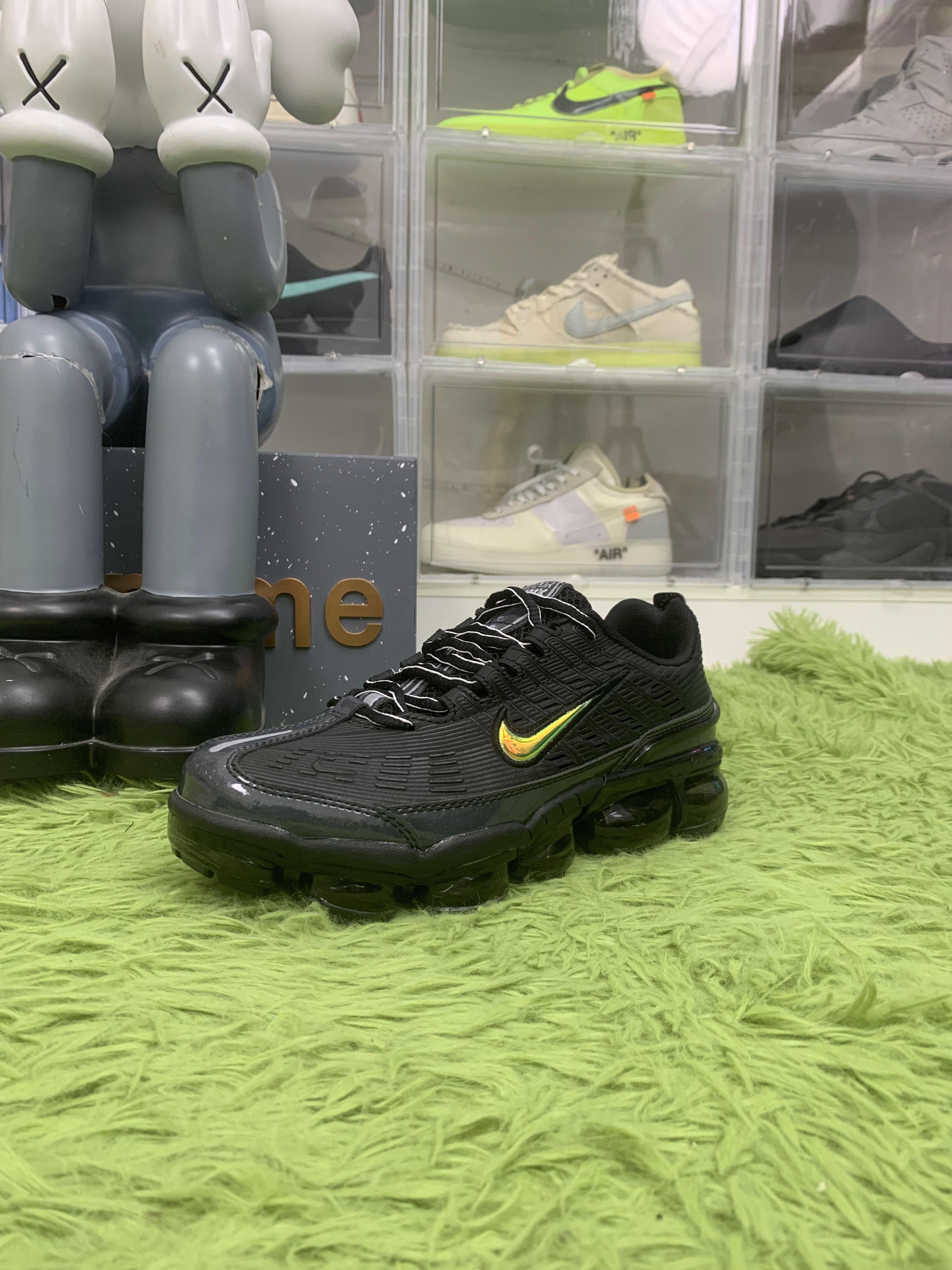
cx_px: 476
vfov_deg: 67.3
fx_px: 953
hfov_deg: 53.1
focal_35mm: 26
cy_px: 635
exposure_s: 1/60
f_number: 1.8
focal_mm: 4.25
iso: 125
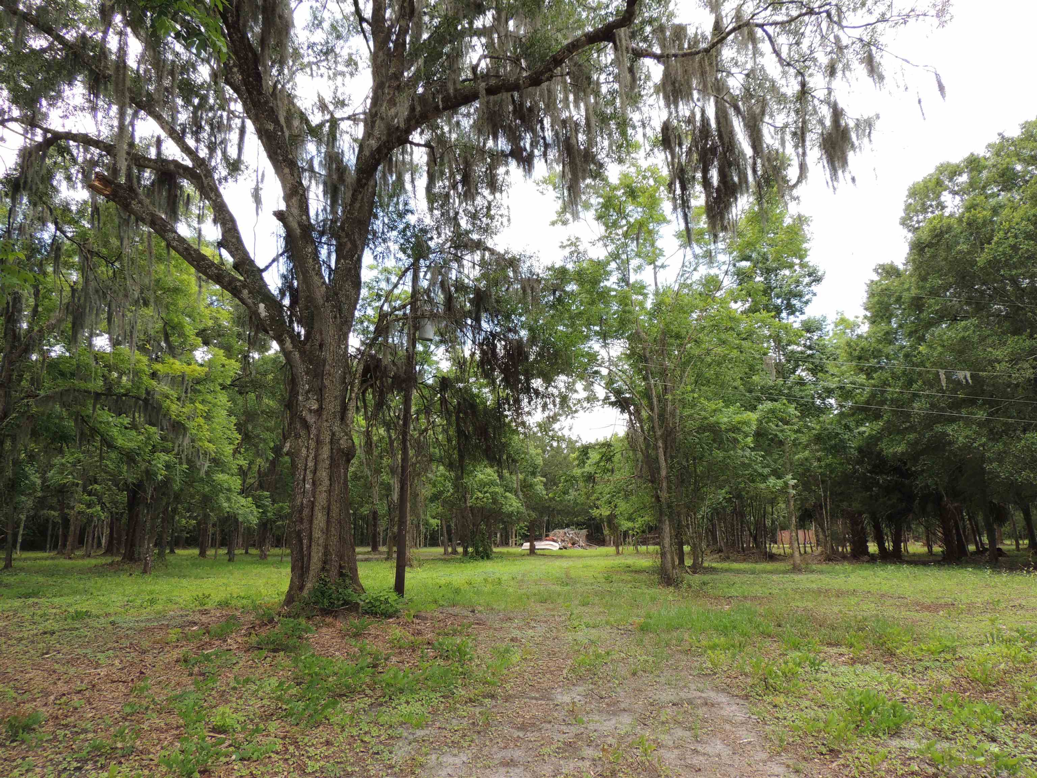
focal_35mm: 24
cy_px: 389
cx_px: 518
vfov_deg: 56.8
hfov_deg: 71.6
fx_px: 719
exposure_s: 1/200
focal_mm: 4.3
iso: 100
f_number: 3.7
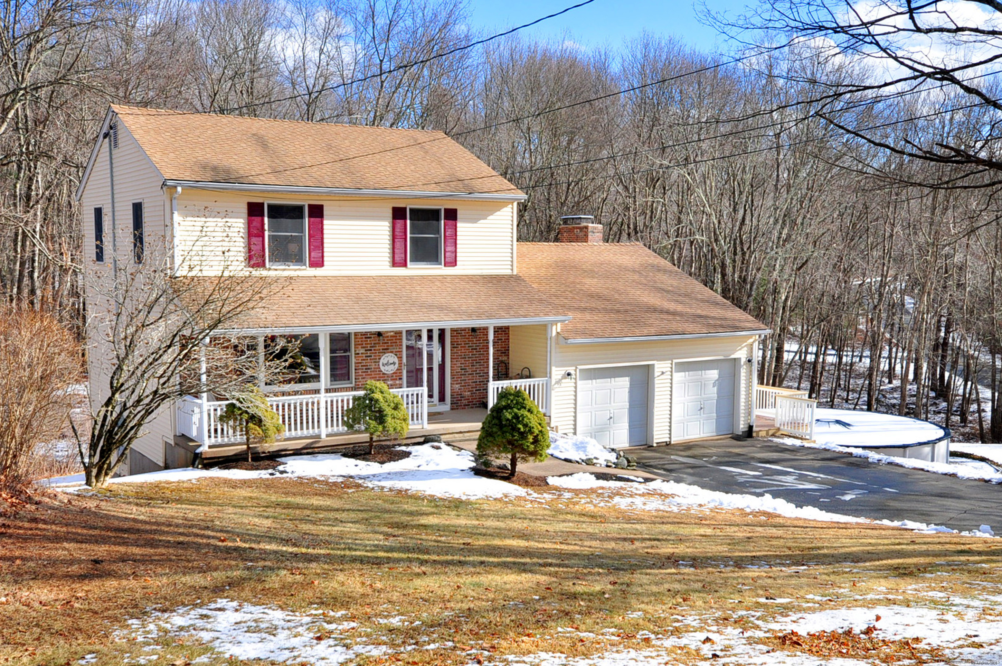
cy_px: 333
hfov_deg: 62.0
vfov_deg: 43.5
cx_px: 501
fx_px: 834
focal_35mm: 30
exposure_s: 1/320
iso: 250
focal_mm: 20
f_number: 8
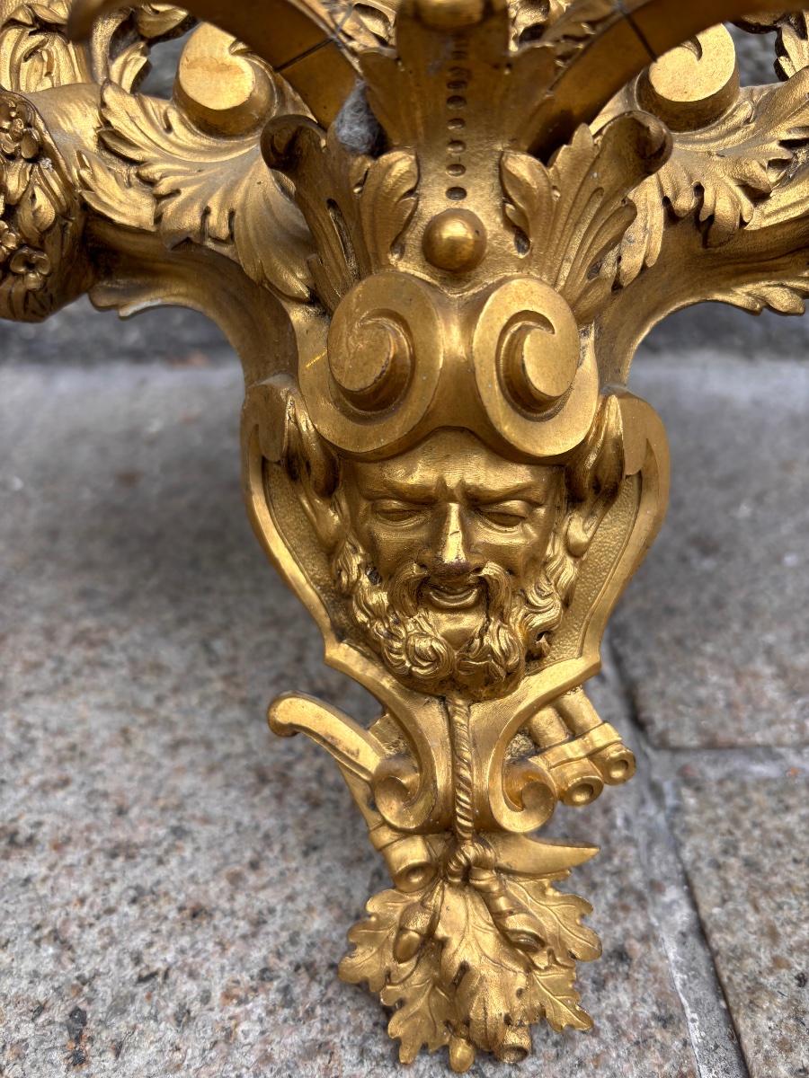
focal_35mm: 26
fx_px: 810
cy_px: 539
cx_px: 404
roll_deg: +1.0
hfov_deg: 53.1
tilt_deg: -33.4
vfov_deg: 67.3
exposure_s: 1/121
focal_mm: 5.96
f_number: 1.6
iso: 50
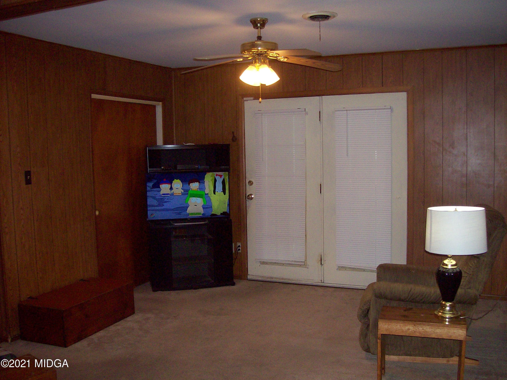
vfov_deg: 39.6
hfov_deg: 51.4
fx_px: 527
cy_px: 190
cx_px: 254
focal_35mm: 36
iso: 140
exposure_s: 1/64
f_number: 2.7
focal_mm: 6
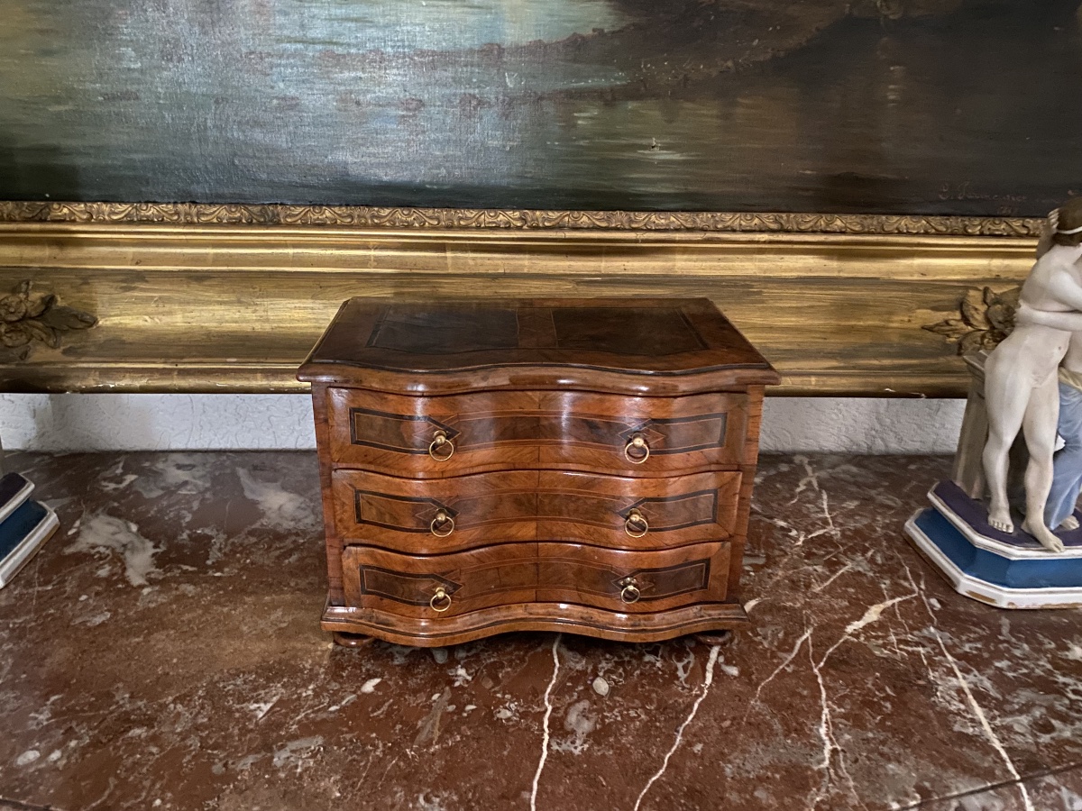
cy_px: 406
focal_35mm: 26
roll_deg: -2.0
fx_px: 813
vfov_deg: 53.1
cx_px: 541
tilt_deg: -21.8
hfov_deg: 67.3
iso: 640
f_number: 1.8
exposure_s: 1/8
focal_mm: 4.25
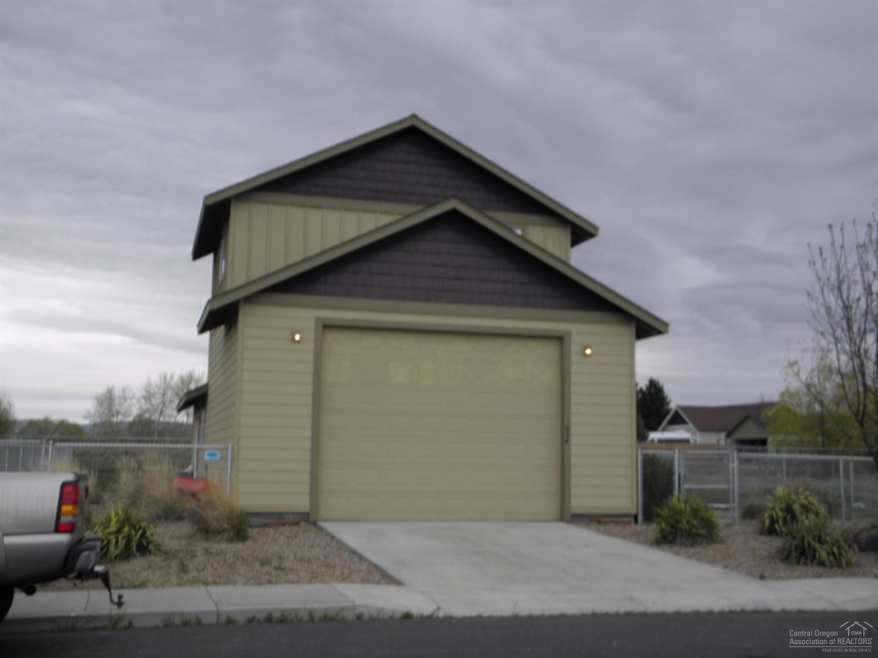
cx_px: 439
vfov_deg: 36.8
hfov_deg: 47.9
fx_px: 989
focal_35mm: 39
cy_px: 329
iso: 100
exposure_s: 1/400
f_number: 3.8
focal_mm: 7.1
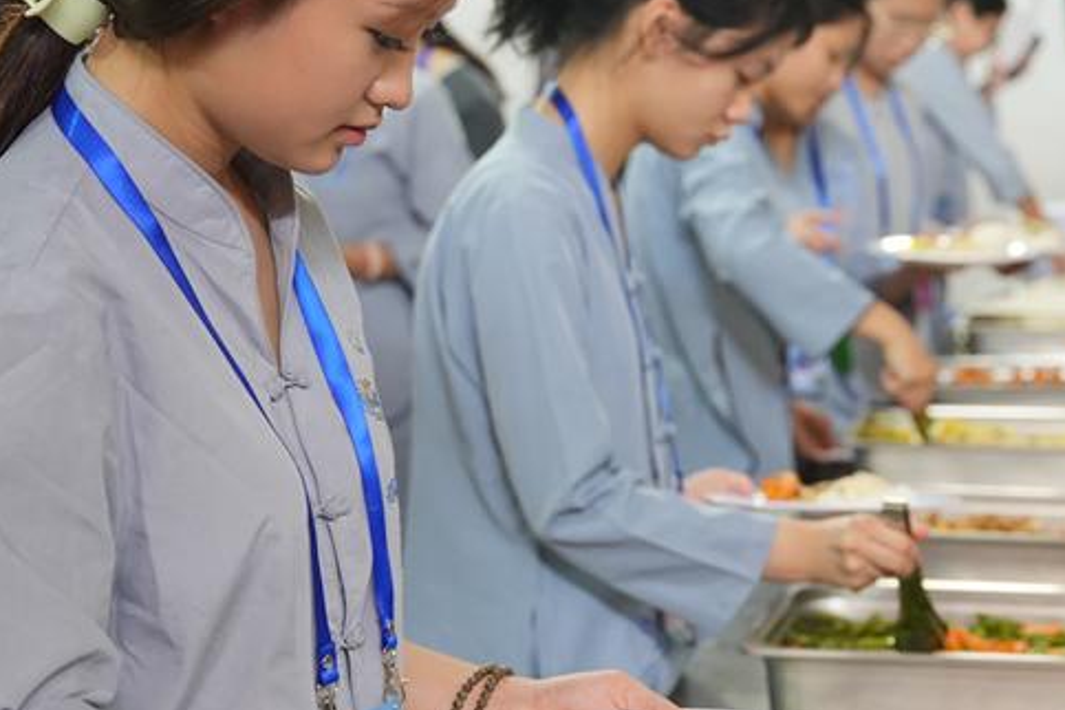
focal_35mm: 92
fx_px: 2721
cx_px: 999
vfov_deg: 14.9
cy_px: 408
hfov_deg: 21.5
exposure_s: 1/100
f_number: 2.8
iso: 1250
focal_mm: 37
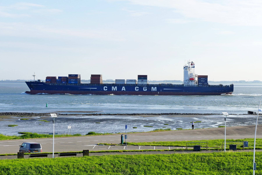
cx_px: 131
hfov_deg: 21.2
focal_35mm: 96
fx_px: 699
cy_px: 88
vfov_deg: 14.3
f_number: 6.3
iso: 125
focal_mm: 34.91
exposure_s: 1/320
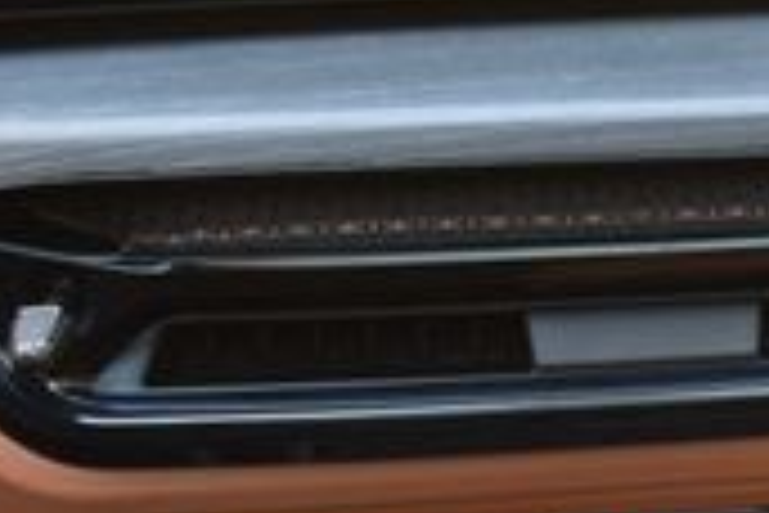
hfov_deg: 18.6
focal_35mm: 101
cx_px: 1034
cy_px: 238
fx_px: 2157
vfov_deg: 13.6
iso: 500
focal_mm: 18
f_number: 6.3
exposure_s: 1/15
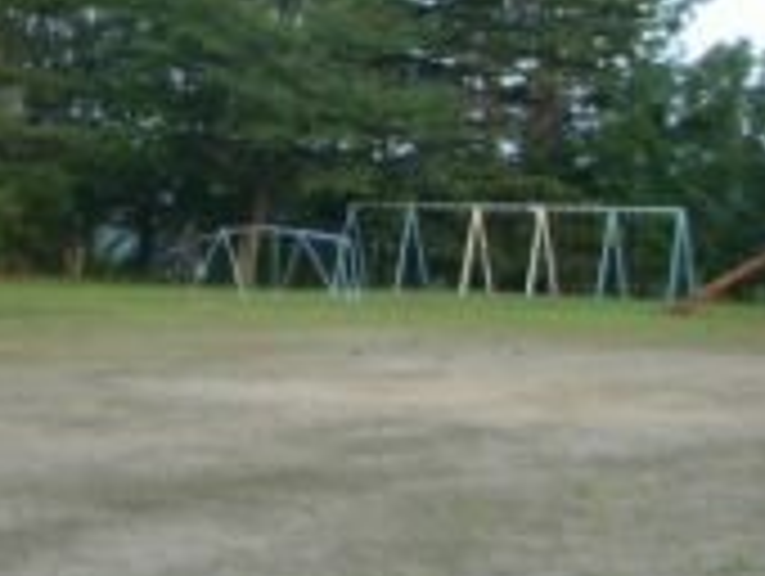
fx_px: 1925
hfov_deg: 22.3
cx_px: 216
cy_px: 133
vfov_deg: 16.9
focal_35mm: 87
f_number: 2.6
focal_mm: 5.8
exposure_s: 1/160
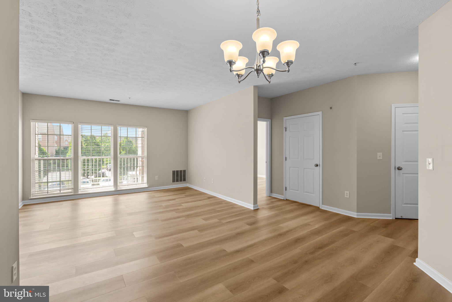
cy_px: 151
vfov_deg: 73.8
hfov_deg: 96.7
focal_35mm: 16
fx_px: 201
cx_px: 226
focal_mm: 16
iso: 400
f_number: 9.5
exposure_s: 1/15
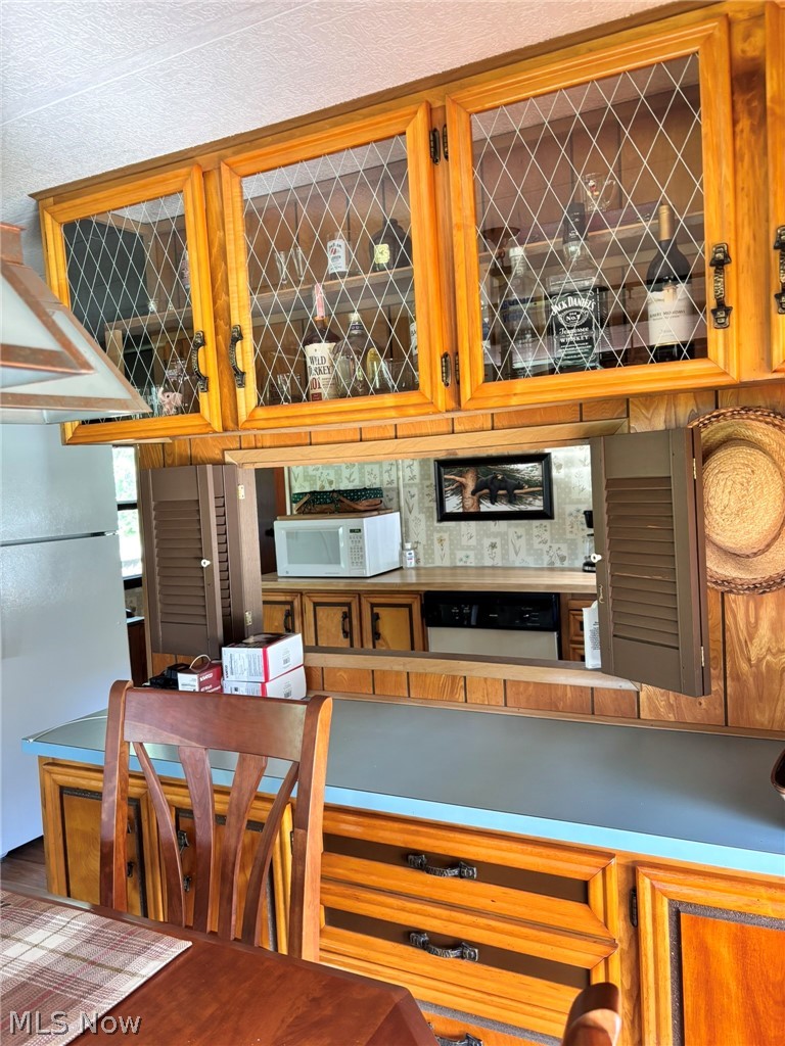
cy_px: 523
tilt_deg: -2.0
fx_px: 786
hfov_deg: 53.1
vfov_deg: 67.3
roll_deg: +3.4
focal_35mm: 26
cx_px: 392
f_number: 1.6
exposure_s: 1/60
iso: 200
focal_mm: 5.96
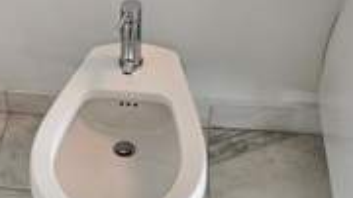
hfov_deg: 28.7
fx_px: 627
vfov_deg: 18.0
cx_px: -31
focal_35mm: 67
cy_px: 98
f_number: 1.8
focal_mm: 5.4
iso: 64
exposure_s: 1/120
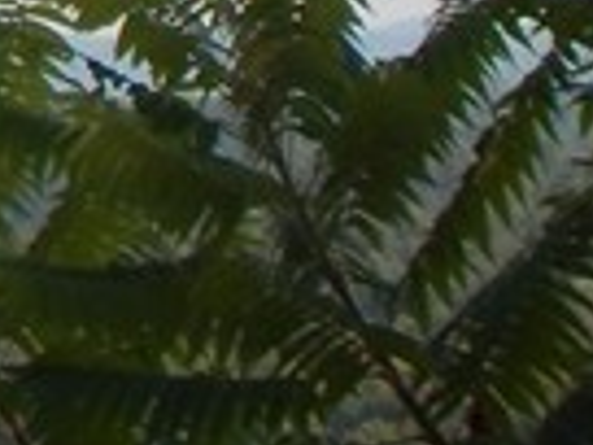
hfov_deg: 3.8
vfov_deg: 2.9
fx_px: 8874
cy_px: 109
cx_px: 257
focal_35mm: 518
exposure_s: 1/320
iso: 125
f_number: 4.1
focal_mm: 12.3
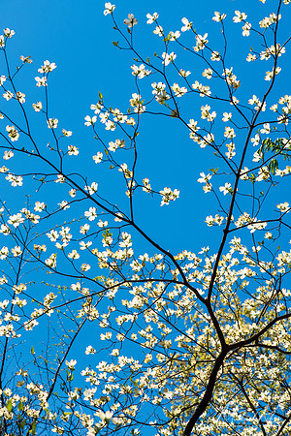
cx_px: 146
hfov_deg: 13.0
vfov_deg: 19.5
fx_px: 1273
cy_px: 218
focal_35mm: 105
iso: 100
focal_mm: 105
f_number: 9.5
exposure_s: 1/350
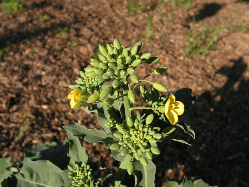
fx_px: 259
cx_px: 124
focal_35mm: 36
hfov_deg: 51.4
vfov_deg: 39.7
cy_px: 94
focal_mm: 6
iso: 64
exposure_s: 1/400
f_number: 3.2
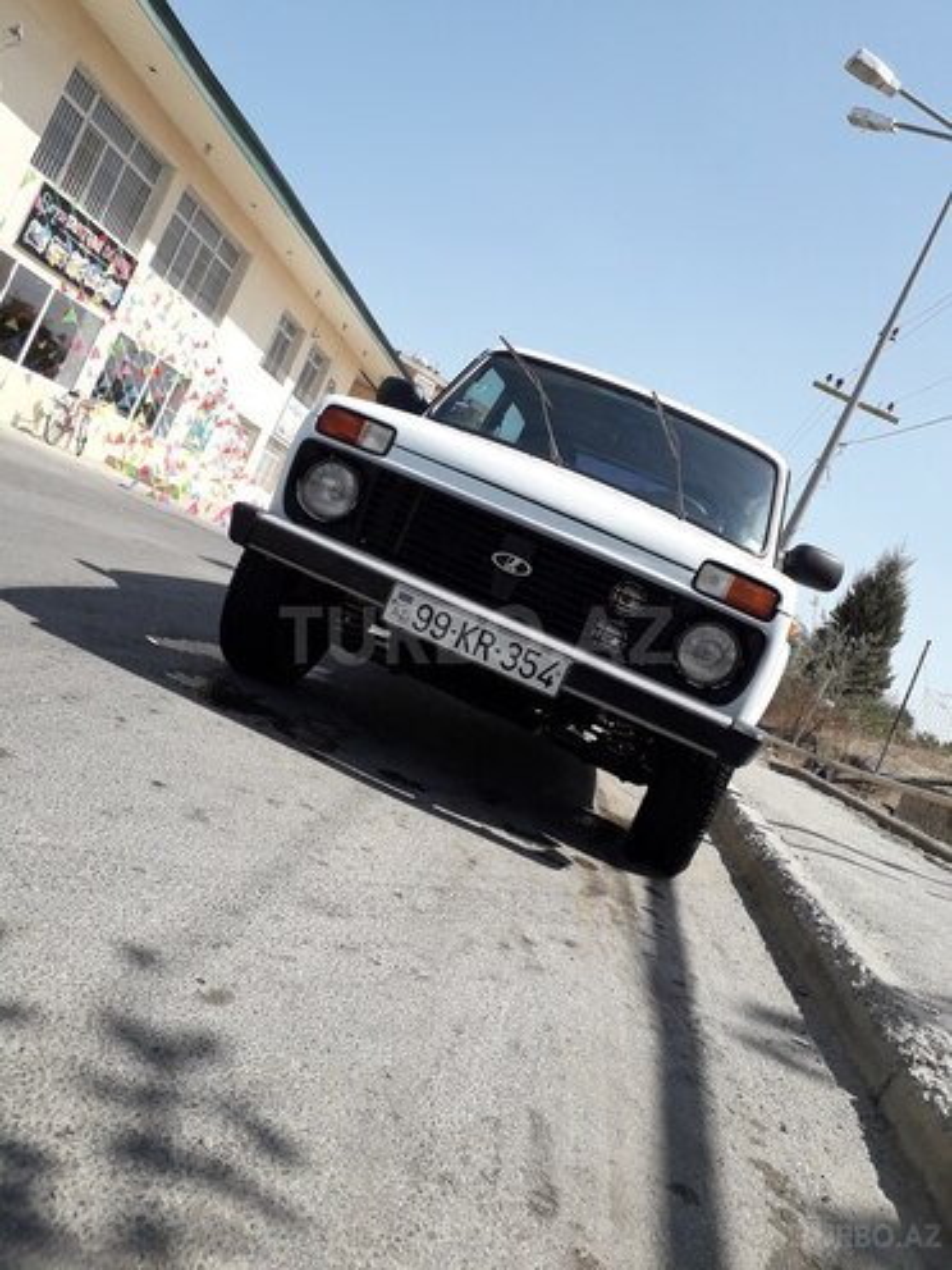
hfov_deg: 51.4
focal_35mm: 27
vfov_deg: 65.3
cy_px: 635
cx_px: 476
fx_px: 990
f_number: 1.9
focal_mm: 3.6
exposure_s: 1/1471
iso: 40
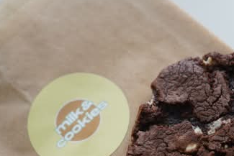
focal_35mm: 63
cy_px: 155
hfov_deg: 29.8
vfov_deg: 20.9
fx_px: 410
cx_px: 233
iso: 1000
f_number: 4
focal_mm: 31
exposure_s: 1/250
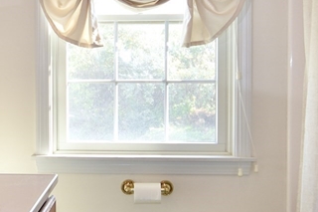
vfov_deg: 28.0
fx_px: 424
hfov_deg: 41.1
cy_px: 121
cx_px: 167
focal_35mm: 48
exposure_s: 1/80
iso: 200
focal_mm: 10
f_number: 4.5
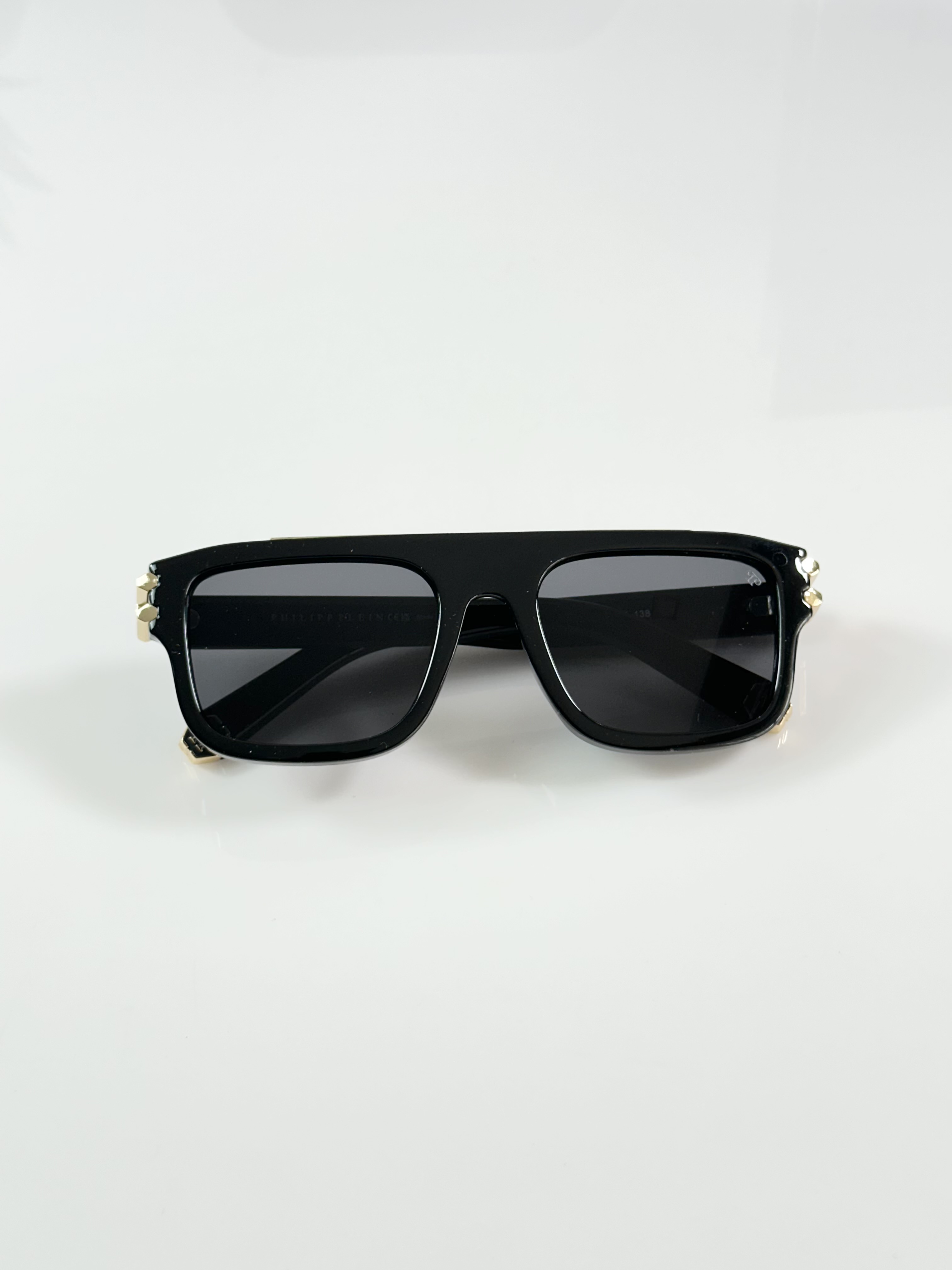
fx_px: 1760
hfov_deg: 30.3
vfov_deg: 39.7
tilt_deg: -47.1
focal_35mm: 48
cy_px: 635
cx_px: 476
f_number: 1.78
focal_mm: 6.86
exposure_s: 1/103
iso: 40
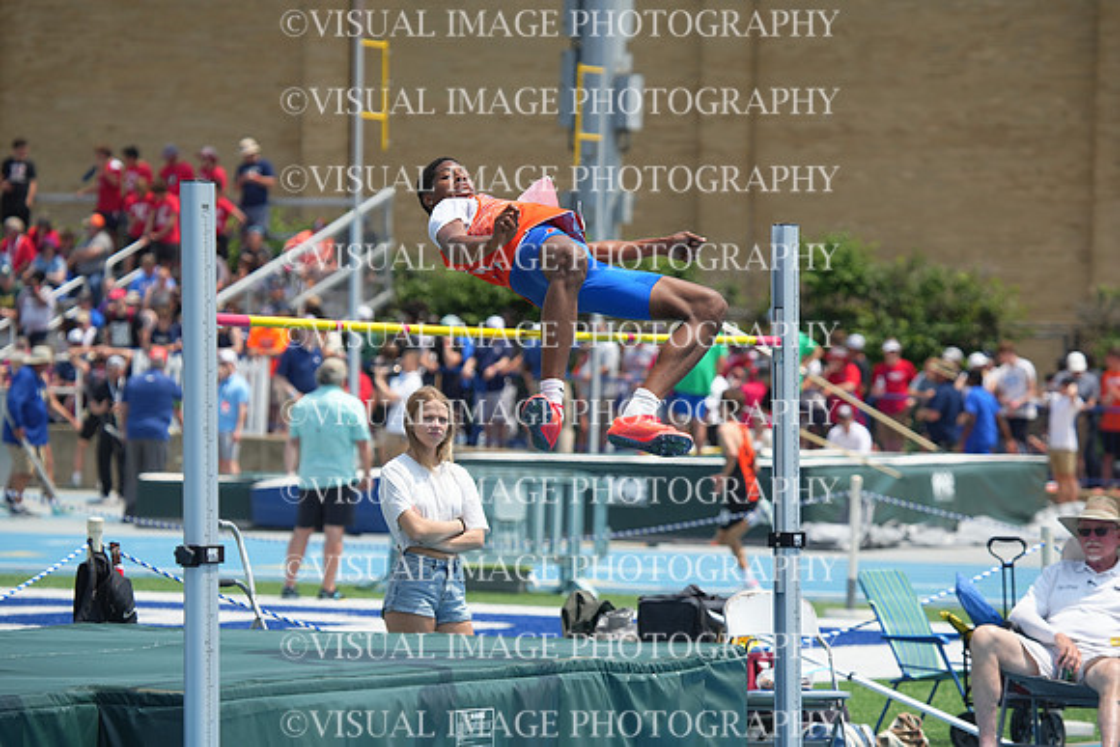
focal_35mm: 220
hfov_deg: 9.4
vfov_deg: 6.2
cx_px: 560
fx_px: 6846
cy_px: 374
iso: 400
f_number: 5.6
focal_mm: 220
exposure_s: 1/2000
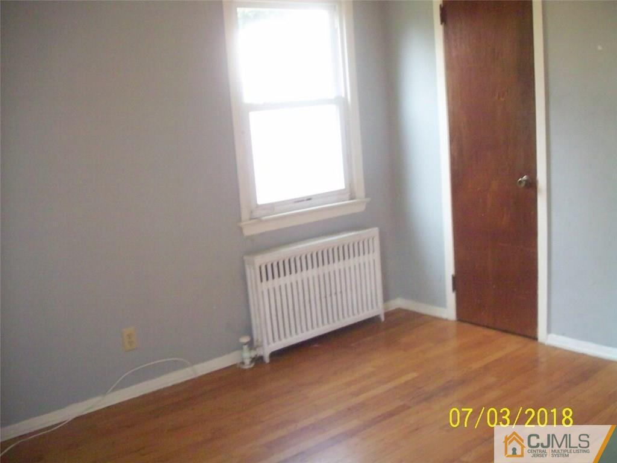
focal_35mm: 36
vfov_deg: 39.7
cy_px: 232
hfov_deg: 51.4
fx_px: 642
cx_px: 308
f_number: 2.7
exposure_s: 1/72.7
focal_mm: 6
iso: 160
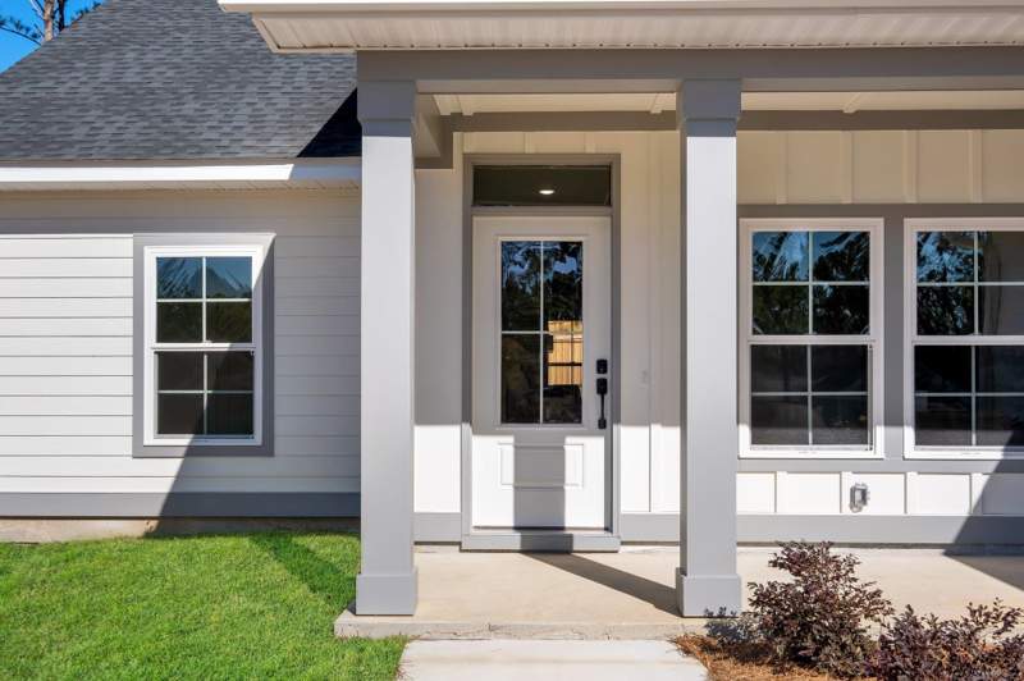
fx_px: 966
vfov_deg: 38.8
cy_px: 340
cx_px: 512
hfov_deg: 55.8
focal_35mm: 34
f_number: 8
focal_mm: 22.9
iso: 250
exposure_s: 1/1000
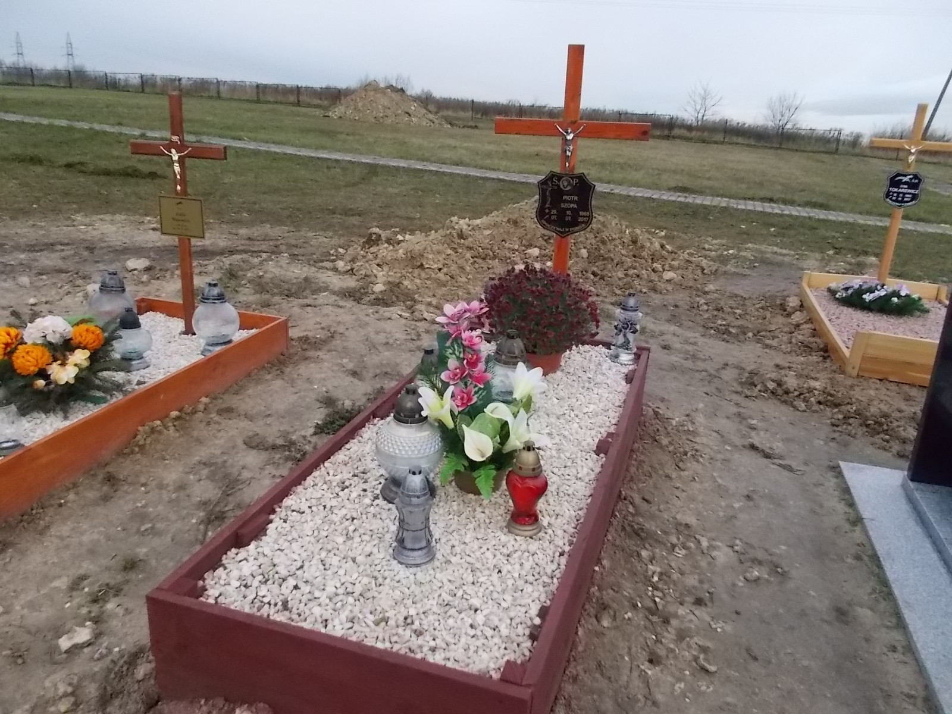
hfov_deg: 67.3
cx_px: 476
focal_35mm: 26
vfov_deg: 53.1
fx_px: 715
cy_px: 357
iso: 400
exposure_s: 1/250
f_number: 8
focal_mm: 4.6
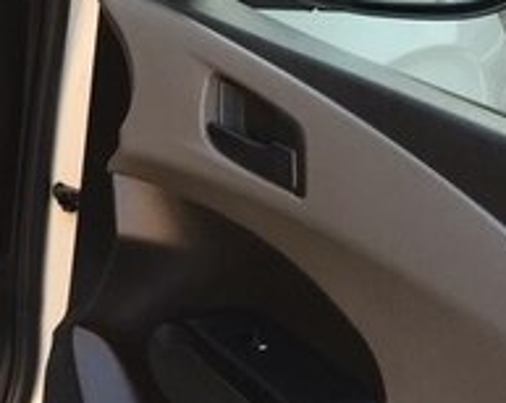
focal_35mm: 97
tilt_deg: -18.9
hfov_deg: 17.1
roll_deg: -0.8
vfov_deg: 15.7
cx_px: -336
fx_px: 1451
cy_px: 85
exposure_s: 1/50
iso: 40
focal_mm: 4.15
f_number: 2.2
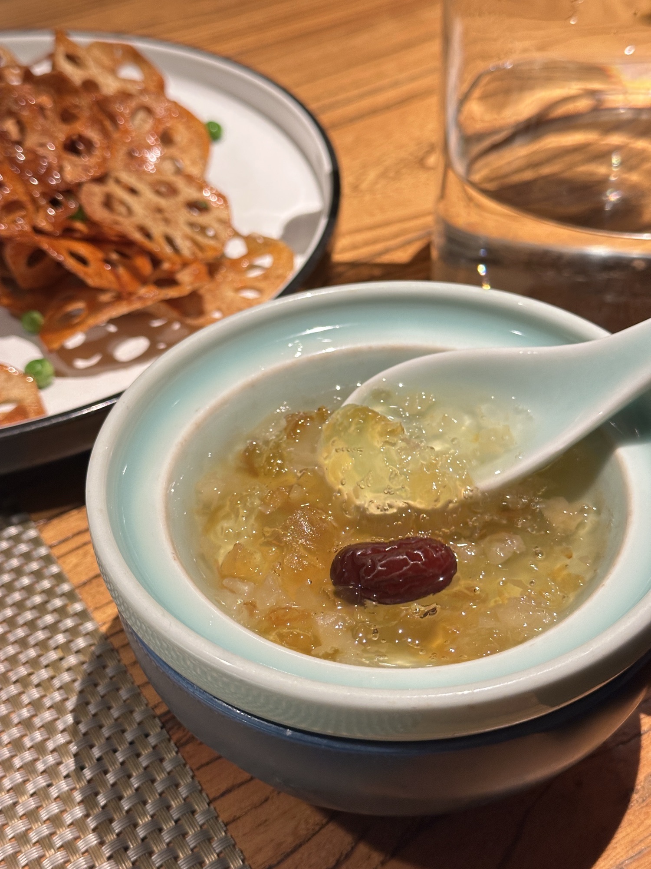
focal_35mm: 48
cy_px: 434
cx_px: 326
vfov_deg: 39.7
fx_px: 1204
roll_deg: +3.1
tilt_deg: -39.7
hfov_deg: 30.3
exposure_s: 1/33
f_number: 1.78
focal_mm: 6.86
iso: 200
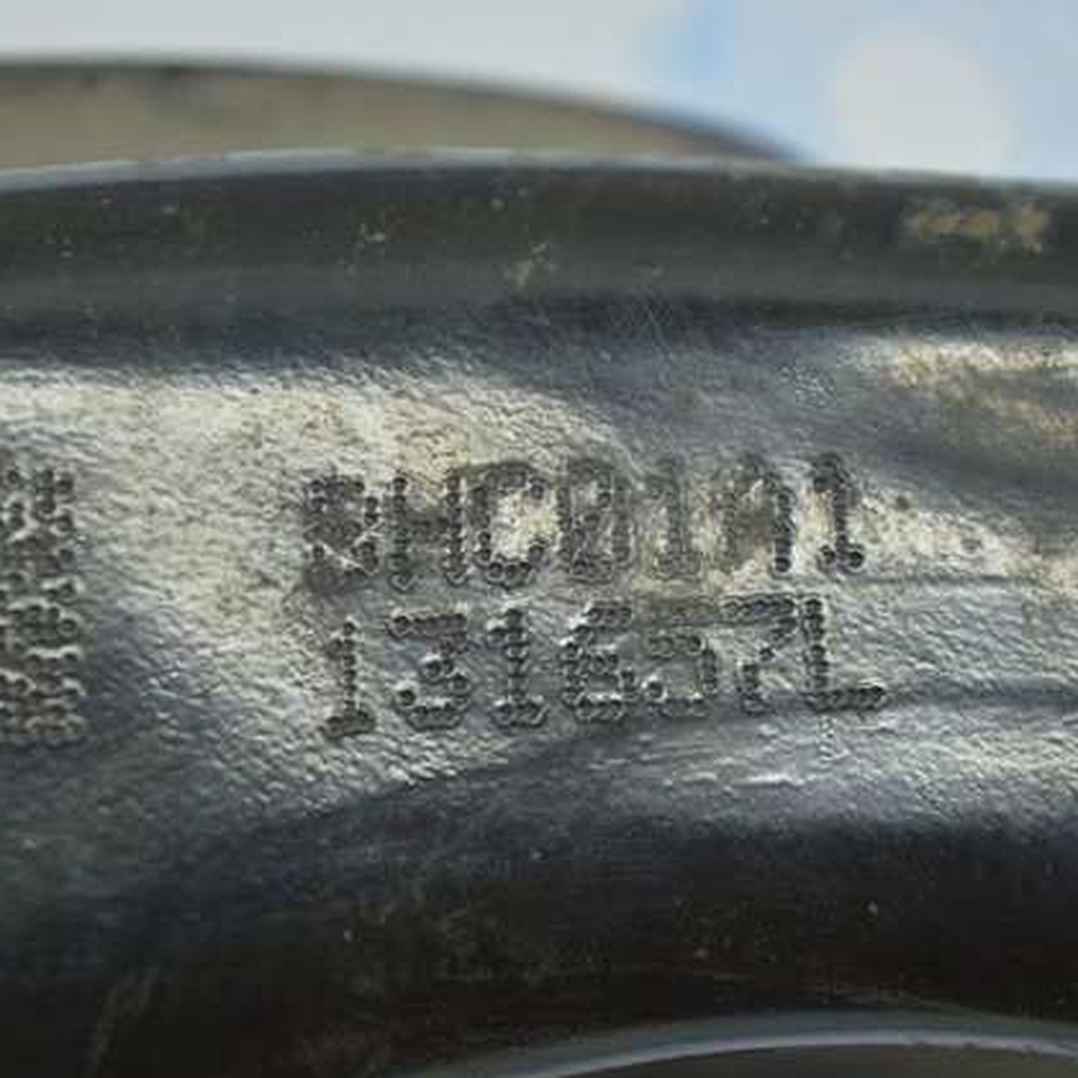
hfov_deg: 16.3
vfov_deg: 16.3
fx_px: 3757
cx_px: 631
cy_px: 543
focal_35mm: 107
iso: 400
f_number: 5.6
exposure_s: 1/40
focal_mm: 55
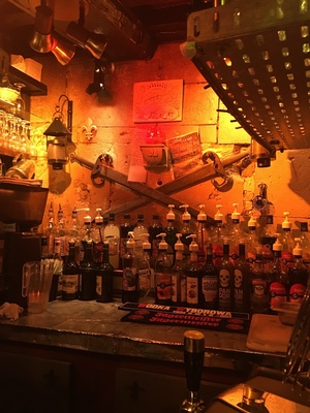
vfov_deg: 61.7
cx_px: 155
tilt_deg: +1.4
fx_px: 346
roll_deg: -0.9
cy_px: 206
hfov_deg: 48.2
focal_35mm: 29
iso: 100
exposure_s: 1/8
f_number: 2.2
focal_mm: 4.15
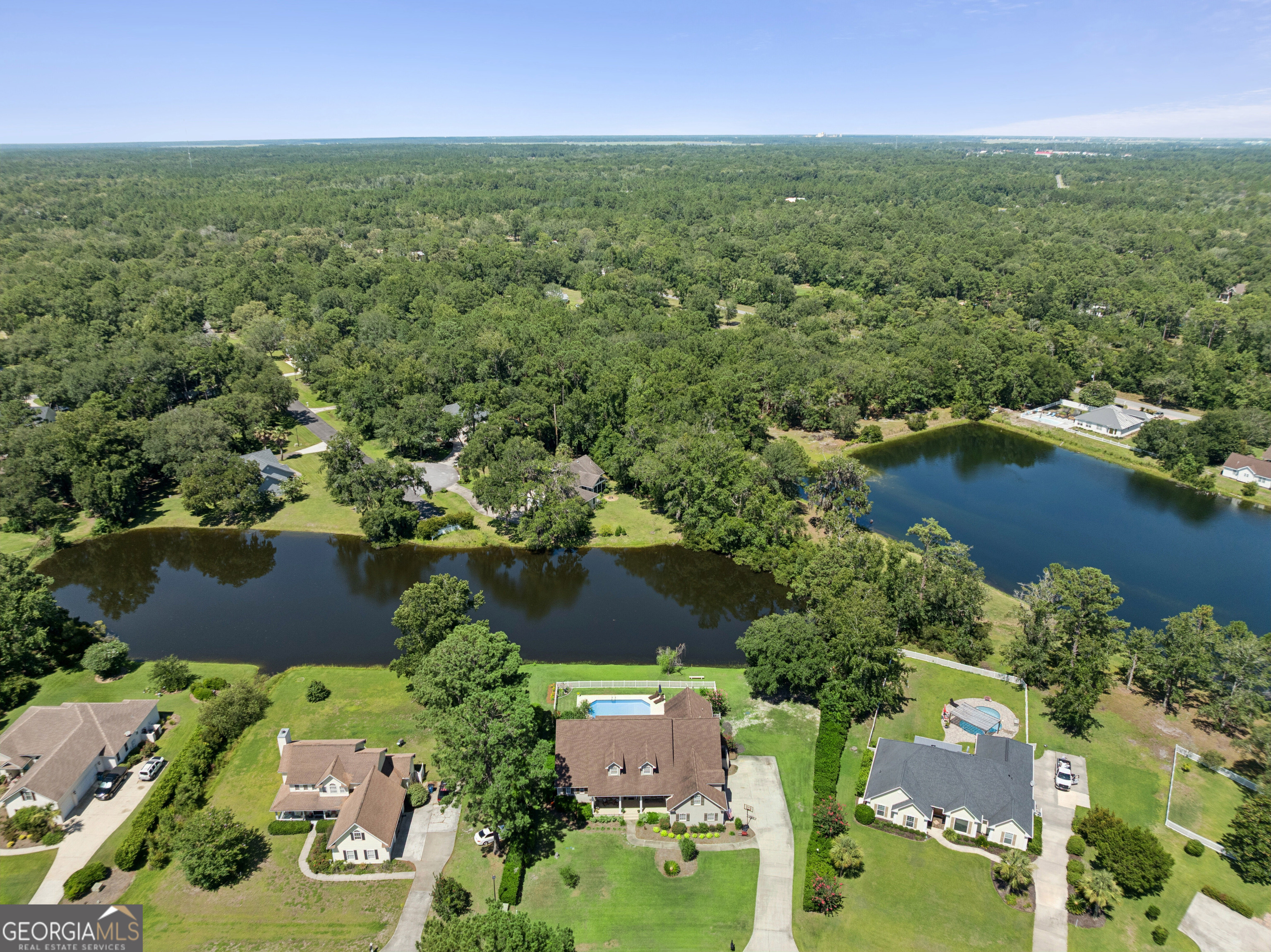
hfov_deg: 71.6
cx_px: 636
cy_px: 476
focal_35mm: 24
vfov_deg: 56.8
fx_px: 881
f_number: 2.8
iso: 110
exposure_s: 1/500
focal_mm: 12.29
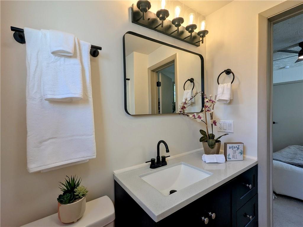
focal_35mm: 16
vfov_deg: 78.1
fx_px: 140
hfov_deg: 94.5
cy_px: 114
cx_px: 152
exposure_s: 1/126
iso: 38
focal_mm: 2.35
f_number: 2.2
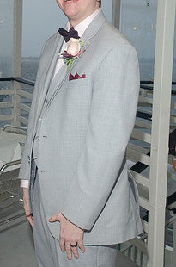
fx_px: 450
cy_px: 104
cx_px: 76
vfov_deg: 32.8
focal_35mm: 61
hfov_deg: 22.1
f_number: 5.6
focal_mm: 28
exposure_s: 1/60
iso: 400
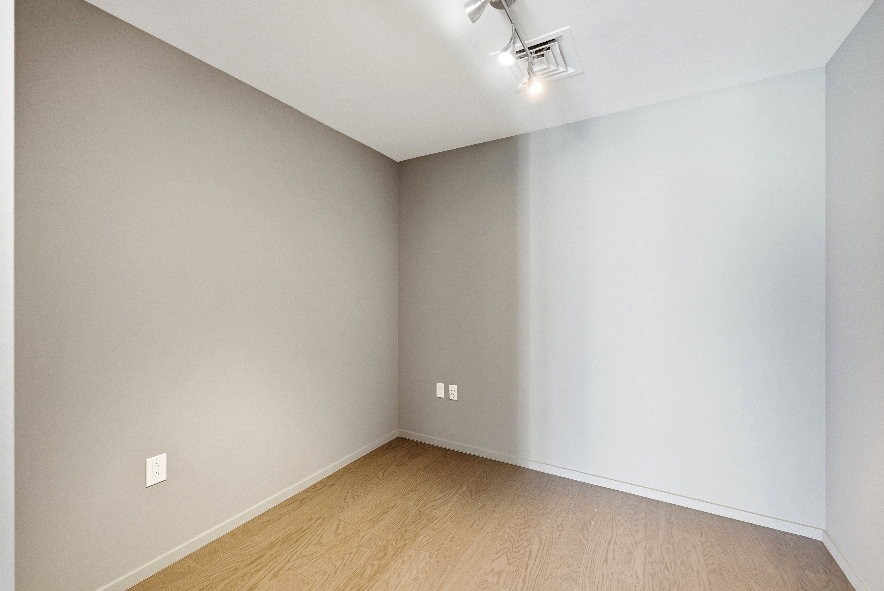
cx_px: 442
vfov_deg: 78.5
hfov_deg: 101.5
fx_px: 361
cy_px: 296
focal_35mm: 15
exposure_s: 1/250
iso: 1600
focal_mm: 14.7
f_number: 5.6
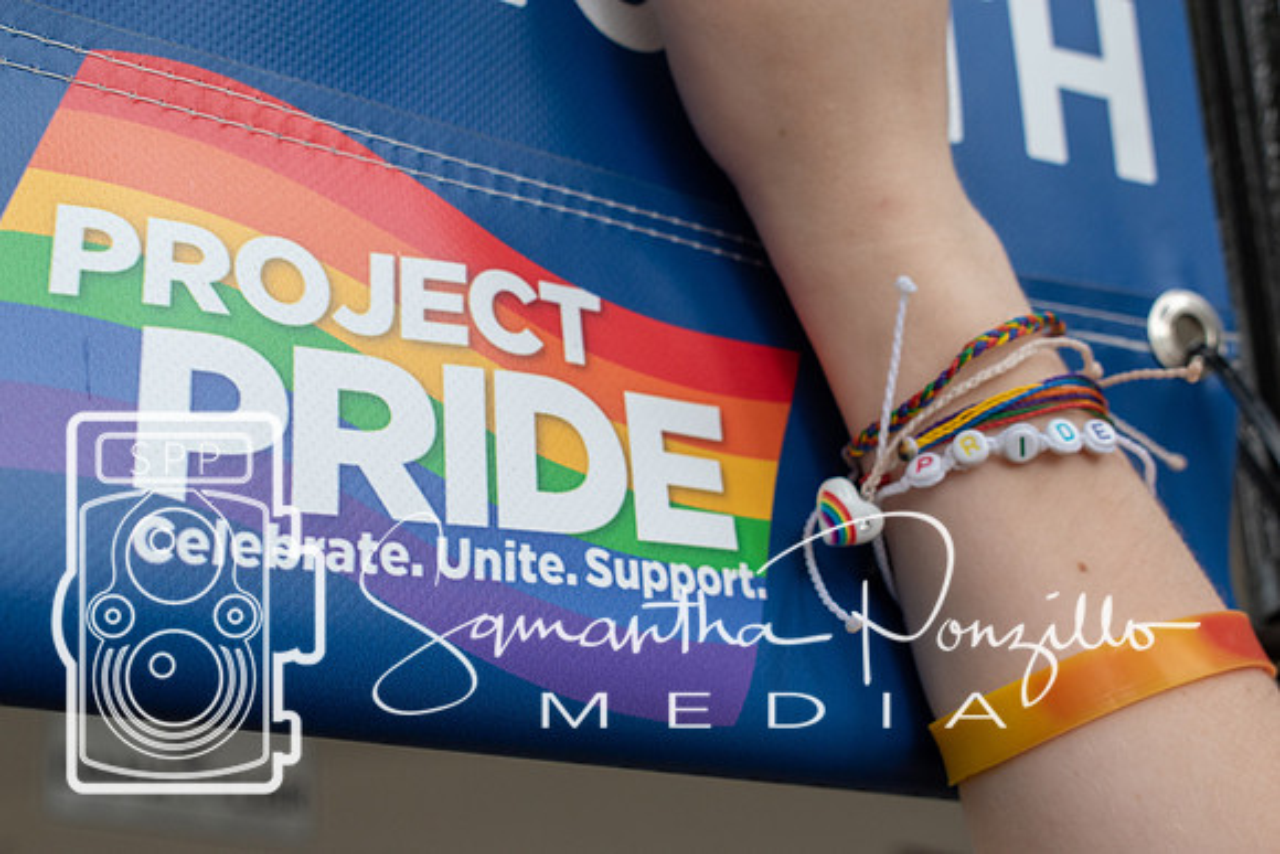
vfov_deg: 21.6
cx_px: 640
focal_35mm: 63
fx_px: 2240
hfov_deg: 31.9
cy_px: 427
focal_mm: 42
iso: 400
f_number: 8
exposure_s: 1/250
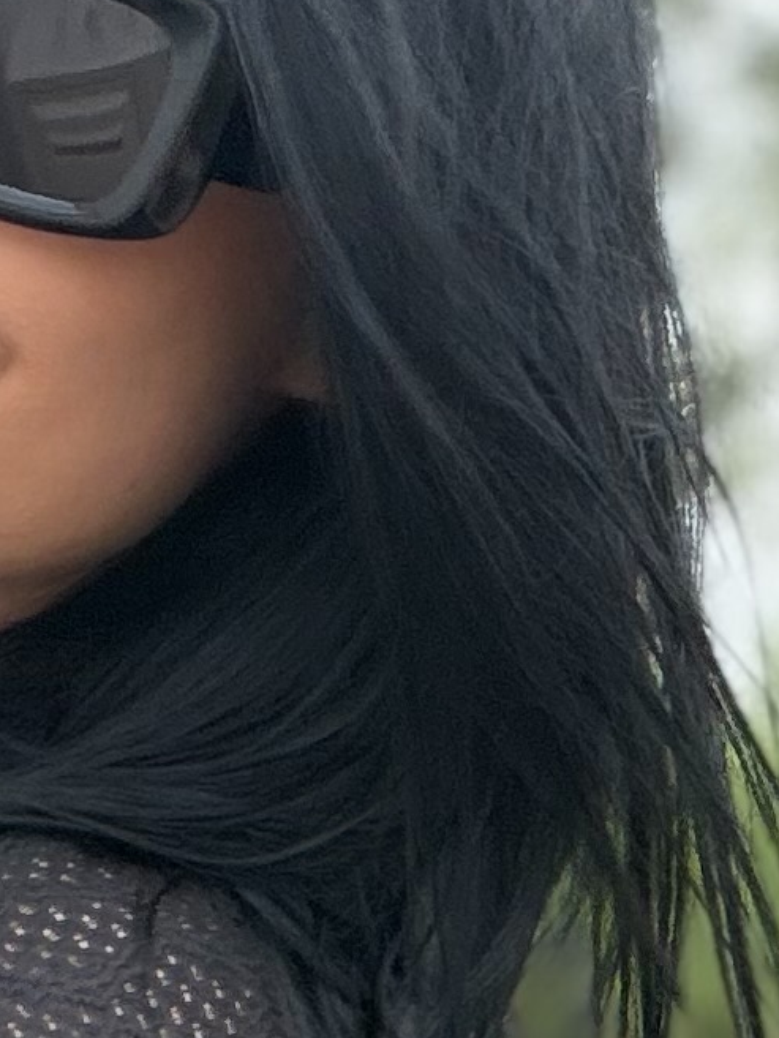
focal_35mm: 141
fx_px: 4229
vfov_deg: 11.9
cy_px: 2292
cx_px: -246
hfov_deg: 10.3
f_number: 1.9
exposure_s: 1/131
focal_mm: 2.71
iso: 64
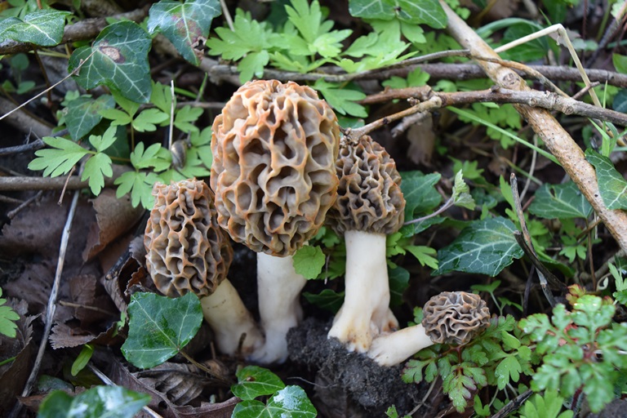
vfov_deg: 38.4
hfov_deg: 55.1
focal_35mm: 34
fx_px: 601
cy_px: 209
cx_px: 314
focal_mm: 23
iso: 560
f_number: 5.6
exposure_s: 1/125
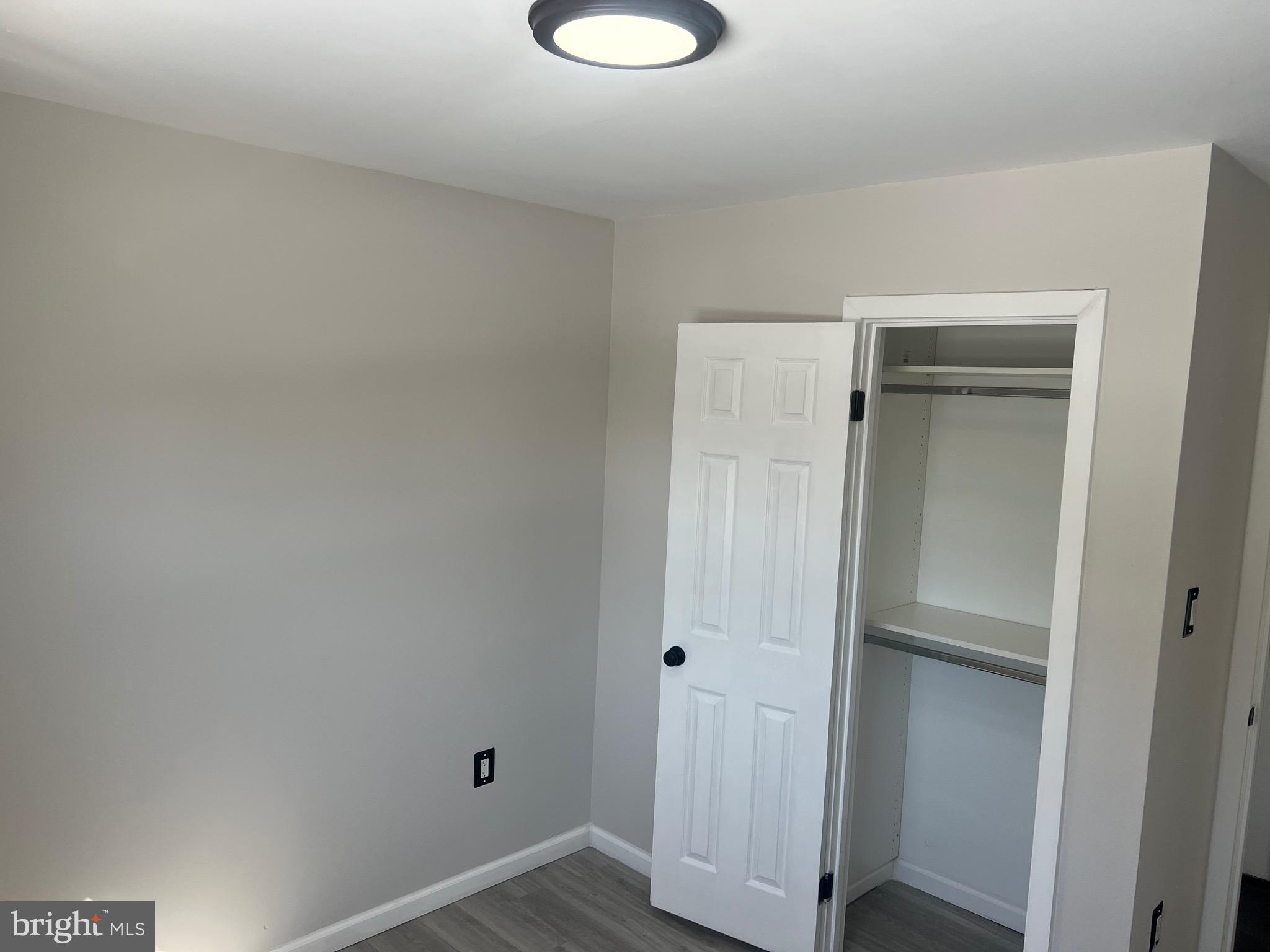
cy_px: 476
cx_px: 635
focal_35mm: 26
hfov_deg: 67.3
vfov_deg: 53.1
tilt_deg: -6.0
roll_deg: -1.9
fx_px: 954
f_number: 1.5
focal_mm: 5.7
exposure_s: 1/404
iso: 50
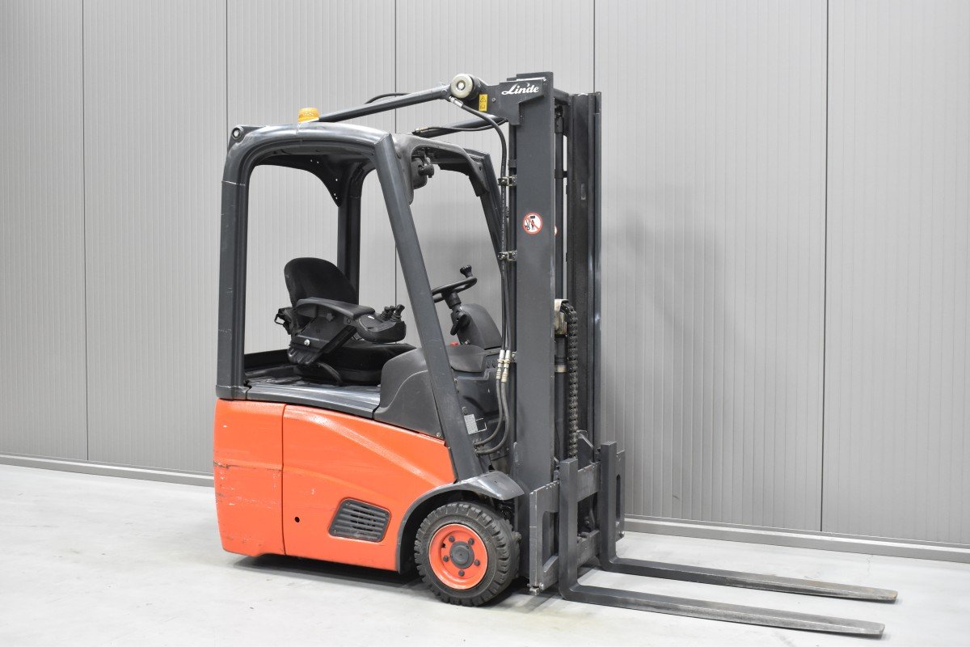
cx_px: 485
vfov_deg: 33.0
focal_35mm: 40
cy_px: 324
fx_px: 1091
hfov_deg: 47.9
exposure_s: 1/25
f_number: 5.6
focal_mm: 27
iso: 1600
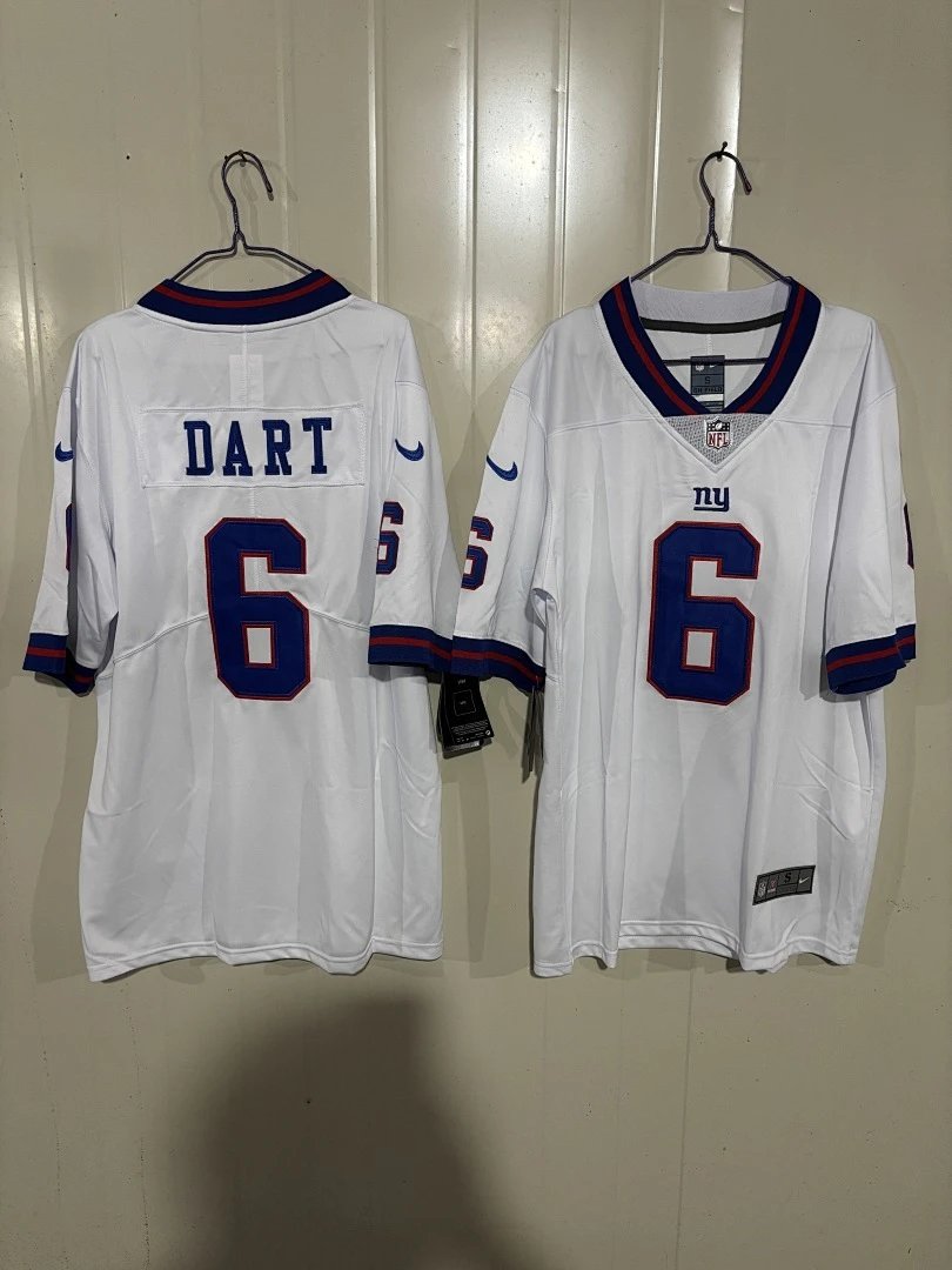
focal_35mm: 26
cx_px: 476
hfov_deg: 53.1
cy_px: 635
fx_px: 953
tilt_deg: -11.0
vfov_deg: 67.3
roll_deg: -1.2
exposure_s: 1/50
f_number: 1.6
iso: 200
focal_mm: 5.96
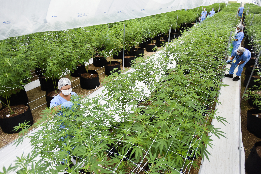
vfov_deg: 51.3
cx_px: 130
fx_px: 181
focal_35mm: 25
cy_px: 87
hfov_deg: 71.5
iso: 800
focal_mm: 25
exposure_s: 1/5000
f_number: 2.8
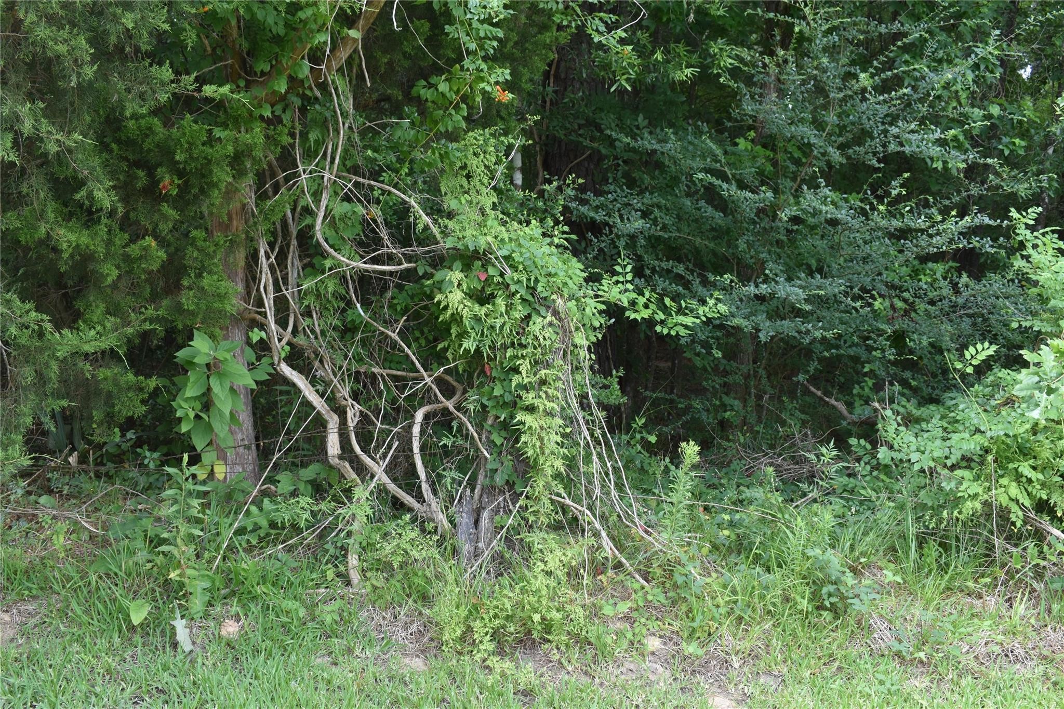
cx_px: 532
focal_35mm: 38
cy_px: 354
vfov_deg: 35.5
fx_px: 1108
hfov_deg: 51.3
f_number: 8
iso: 250
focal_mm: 25
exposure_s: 1/60
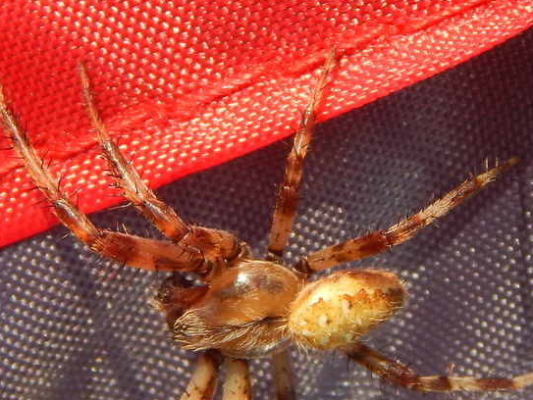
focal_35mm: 146
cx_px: 270
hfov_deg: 13.5
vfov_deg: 10.2
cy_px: 284
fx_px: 2250
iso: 125
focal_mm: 16.6
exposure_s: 1/800
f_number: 4.4
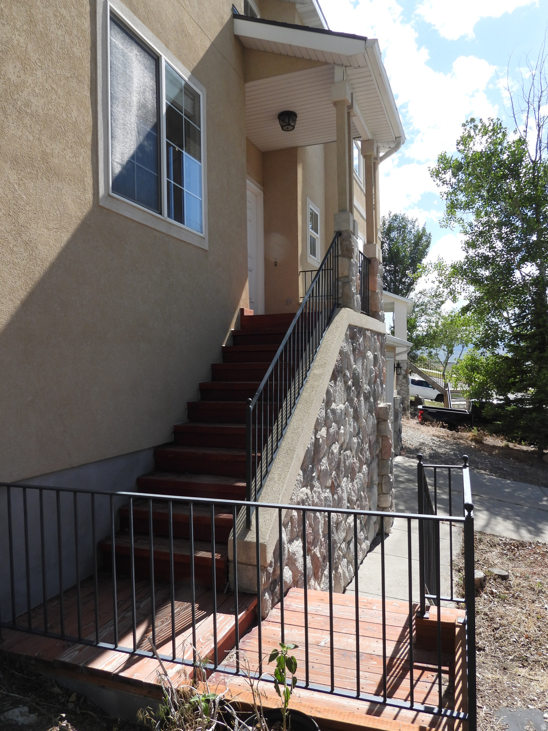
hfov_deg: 56.8
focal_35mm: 24
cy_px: 366
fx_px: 507
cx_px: 274
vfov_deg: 71.6
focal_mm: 4.3
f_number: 2.8
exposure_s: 1/1250
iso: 100
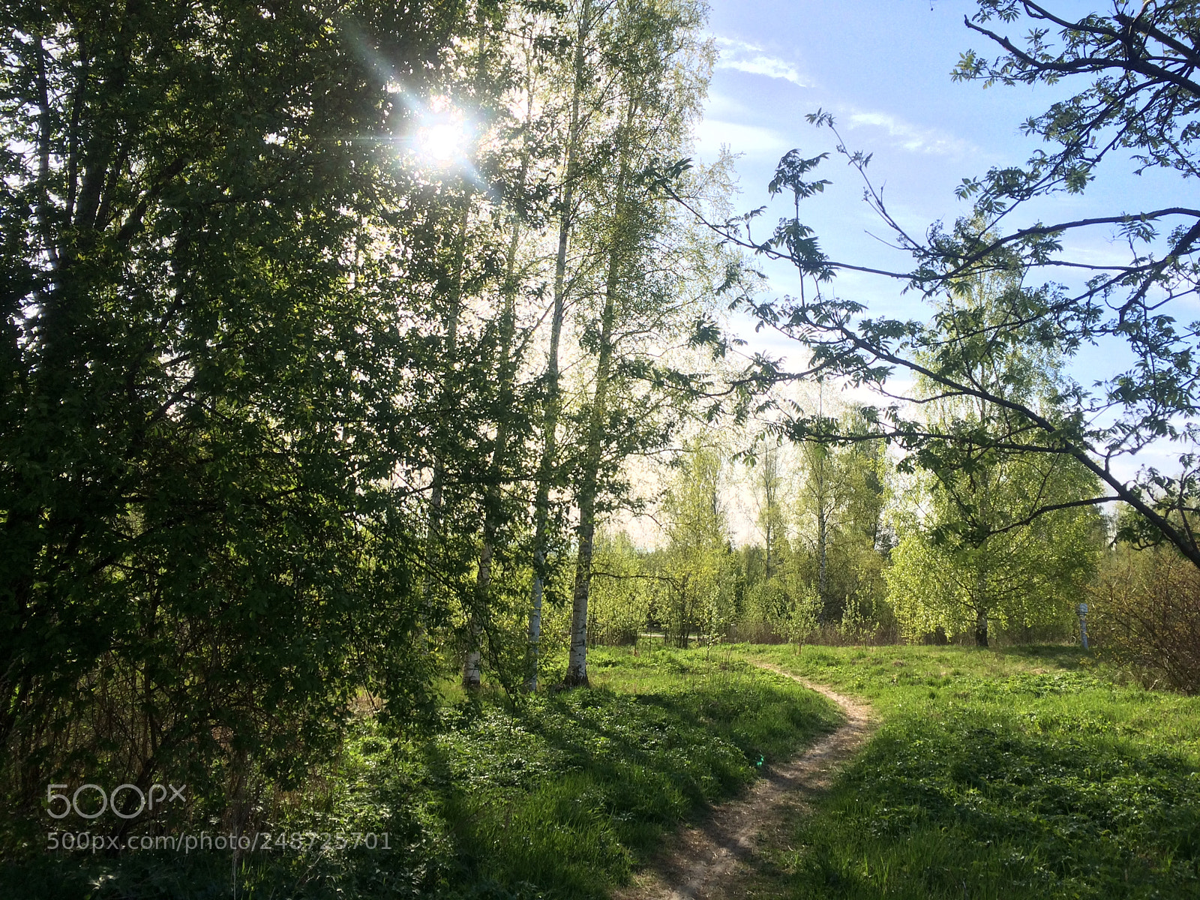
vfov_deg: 48.2
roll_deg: -3.3
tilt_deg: +7.4
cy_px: 450
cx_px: 600
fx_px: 1005
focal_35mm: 29
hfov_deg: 61.7
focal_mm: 4.15
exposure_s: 1/1080
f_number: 2.2
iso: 32
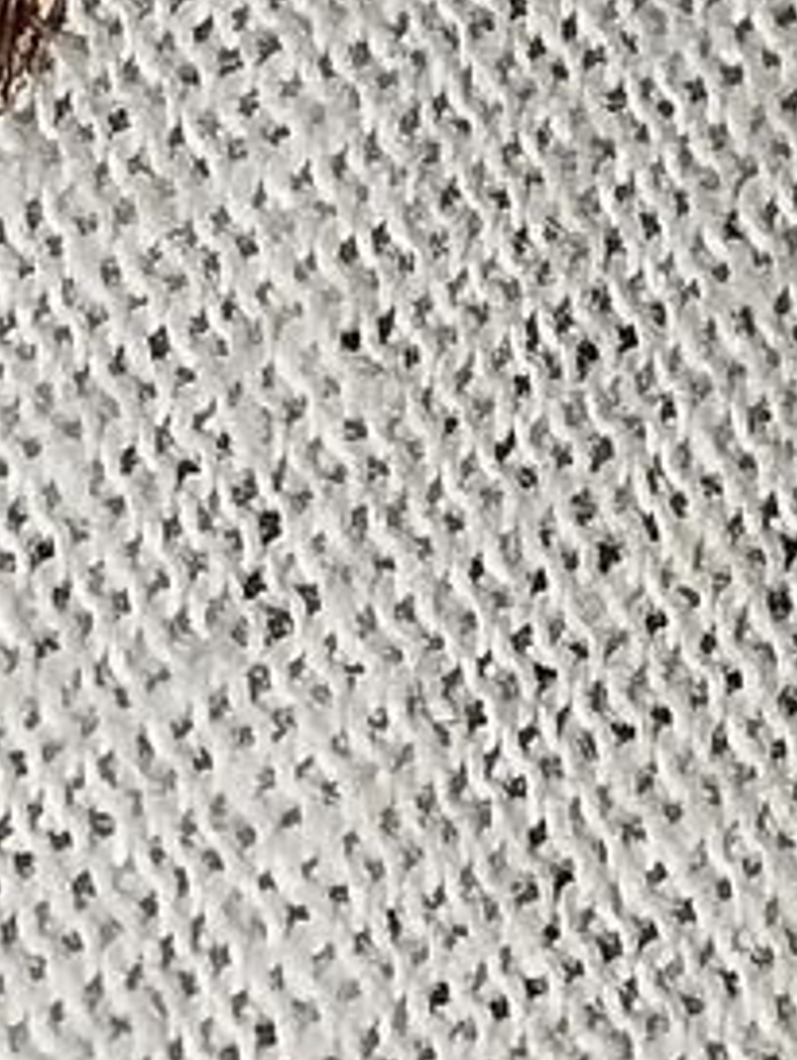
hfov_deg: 5.9
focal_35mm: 252
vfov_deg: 7.8
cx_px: 143
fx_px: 7724
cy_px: -155
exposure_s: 1/50
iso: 160
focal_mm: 5.31
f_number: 1.7
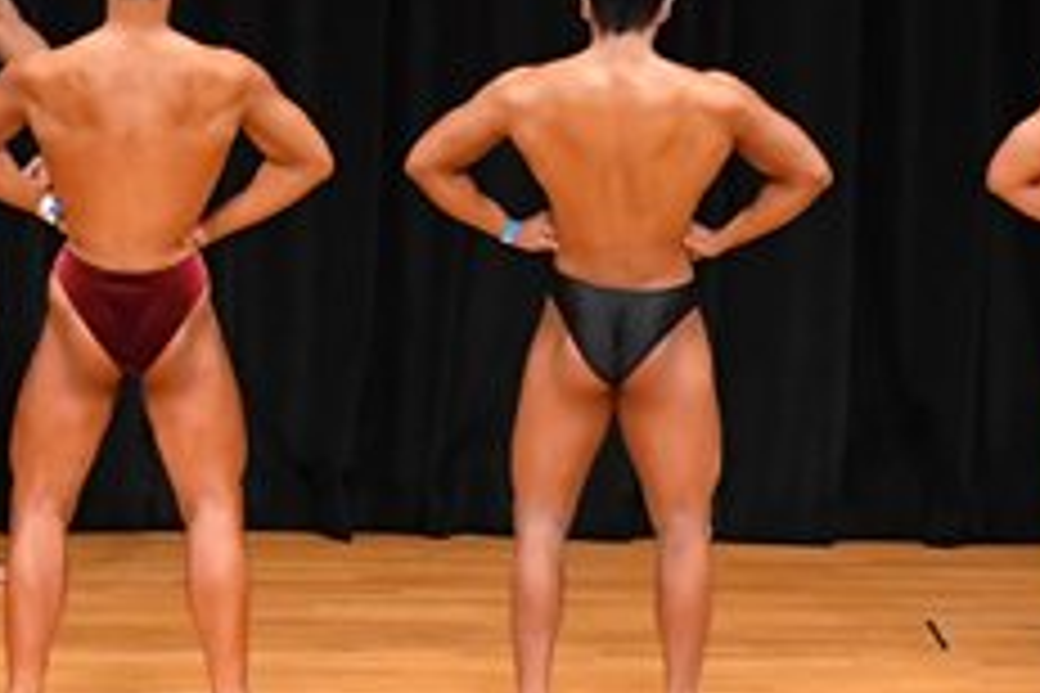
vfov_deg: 3.5
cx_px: 322
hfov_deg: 5.2
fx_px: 11352
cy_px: 423
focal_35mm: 393
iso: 4000
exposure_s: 1/400
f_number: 5.6
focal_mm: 78
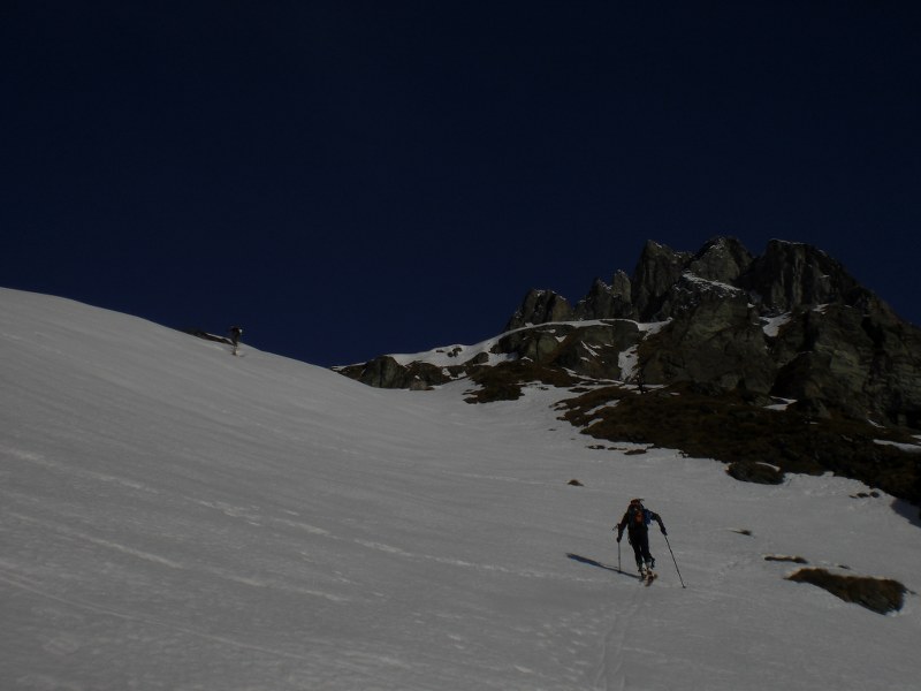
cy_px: 346
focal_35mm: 38
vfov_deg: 37.7
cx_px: 460
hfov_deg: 49.0
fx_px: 1011
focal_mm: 6.3
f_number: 4.4
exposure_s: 1/2000
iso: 50
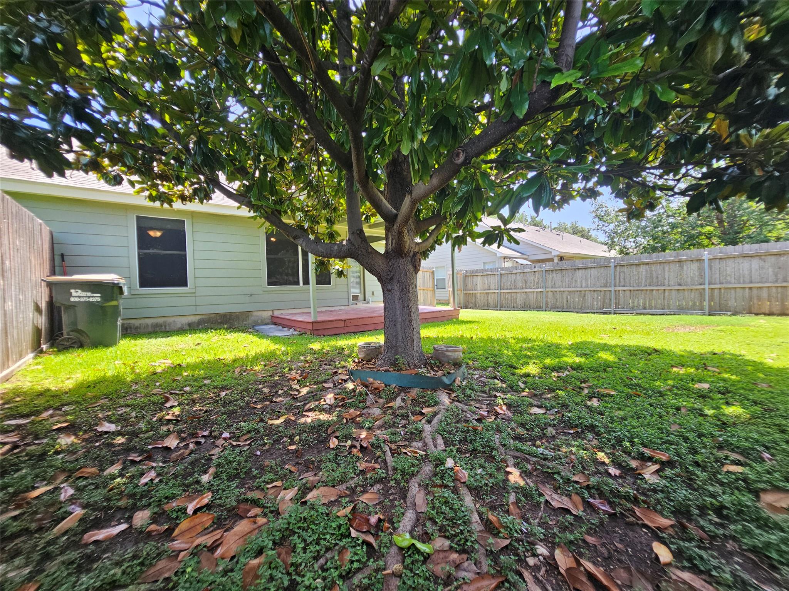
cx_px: 394
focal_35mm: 13
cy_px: 296
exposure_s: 1/175
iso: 50
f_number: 2.2
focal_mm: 2.2
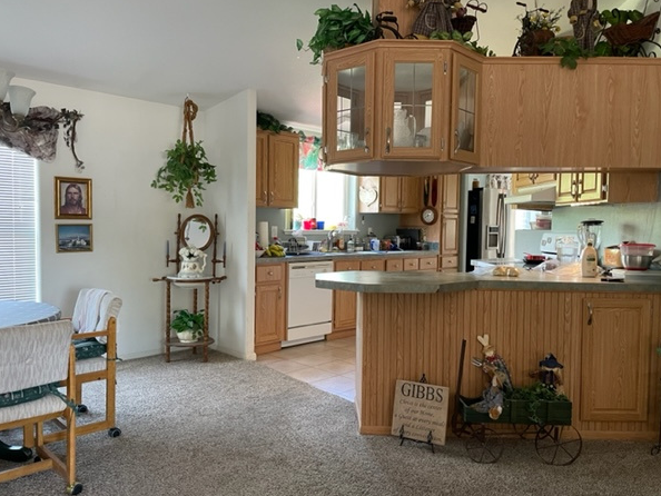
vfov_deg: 49.8
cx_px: 309
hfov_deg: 63.4
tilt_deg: -2.3
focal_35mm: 28
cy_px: 252
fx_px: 535
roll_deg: -0.7
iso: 200
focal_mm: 4.2
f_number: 1.6
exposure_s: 1/60
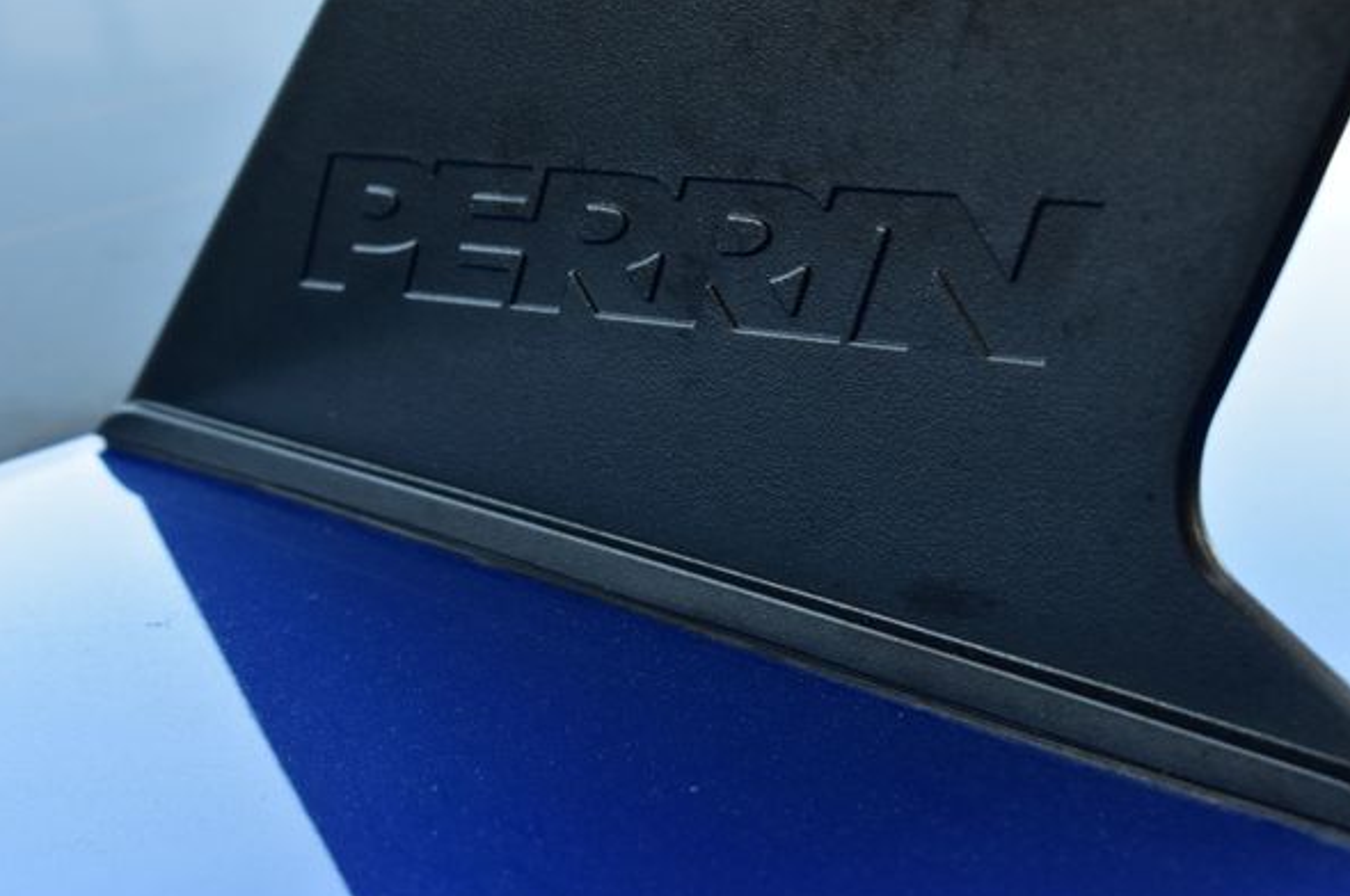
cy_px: 425
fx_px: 3354
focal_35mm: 90
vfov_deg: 15.2
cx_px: 638
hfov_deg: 22.8
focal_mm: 55
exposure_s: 1/60
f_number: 8
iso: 400
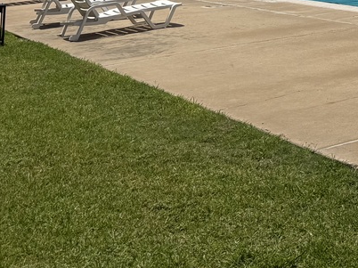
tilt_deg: +2.7
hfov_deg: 20.2
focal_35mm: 86
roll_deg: +0.7
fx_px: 889
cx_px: 507
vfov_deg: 15.6
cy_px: -146
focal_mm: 6.76
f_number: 1.78
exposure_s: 1/9009
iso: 80
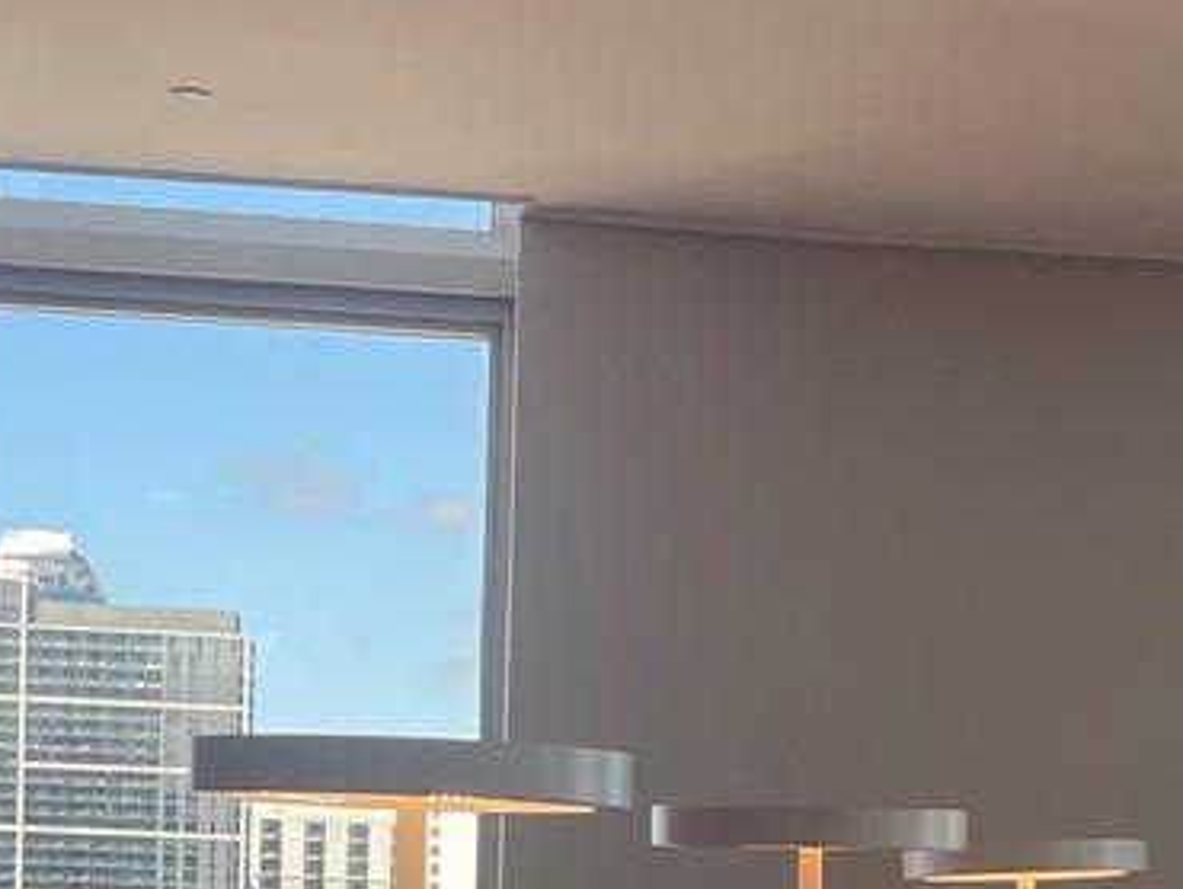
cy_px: 1174
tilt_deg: -1.7
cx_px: 985
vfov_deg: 13.2
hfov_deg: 18.0
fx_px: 3693
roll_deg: +0.5
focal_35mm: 108
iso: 32
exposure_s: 1/331
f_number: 1.6
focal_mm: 5.1
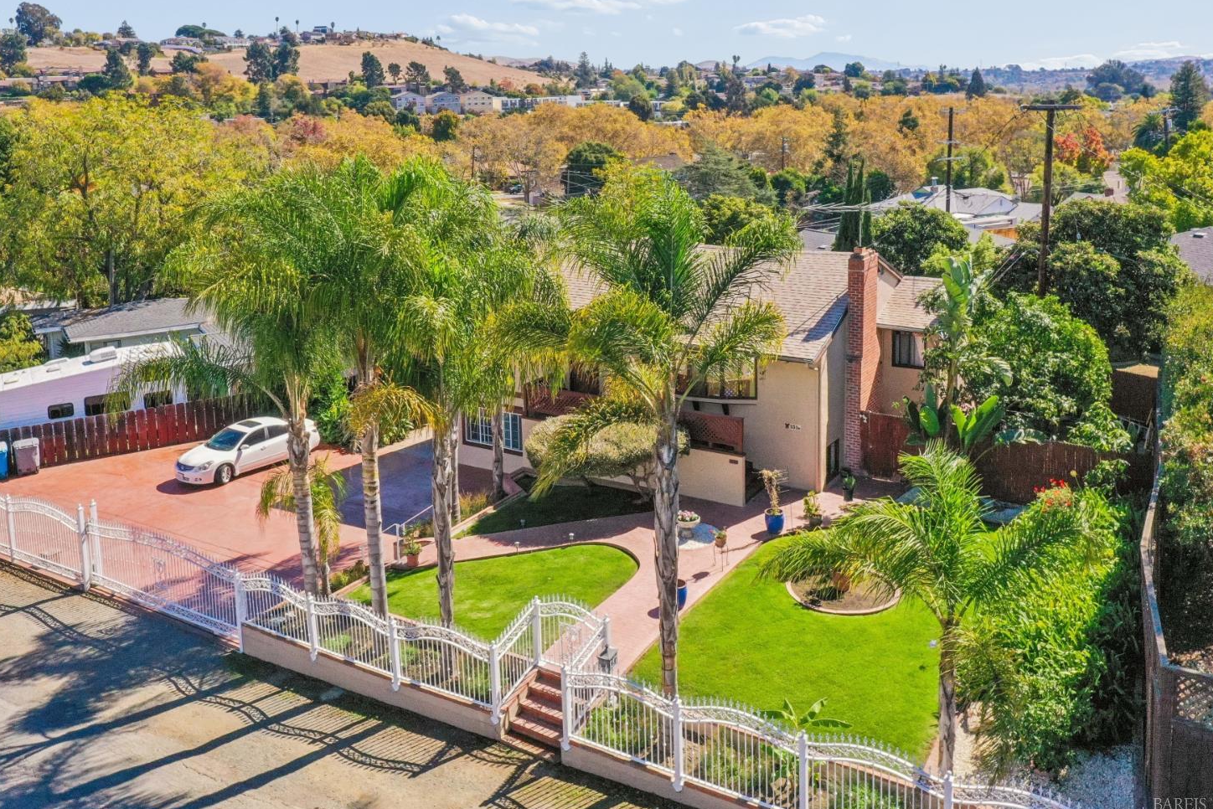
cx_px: 593
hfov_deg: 63.6
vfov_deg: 45.0
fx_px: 977
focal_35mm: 29
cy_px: 415
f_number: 9
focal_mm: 10.3
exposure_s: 1/30
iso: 400
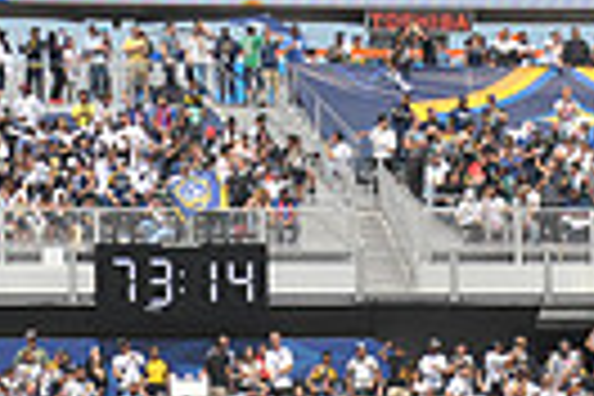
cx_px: 423
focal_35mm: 431
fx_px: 7111
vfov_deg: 3.2
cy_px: -126
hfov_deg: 4.8
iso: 250
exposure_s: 1/500
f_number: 11
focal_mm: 98
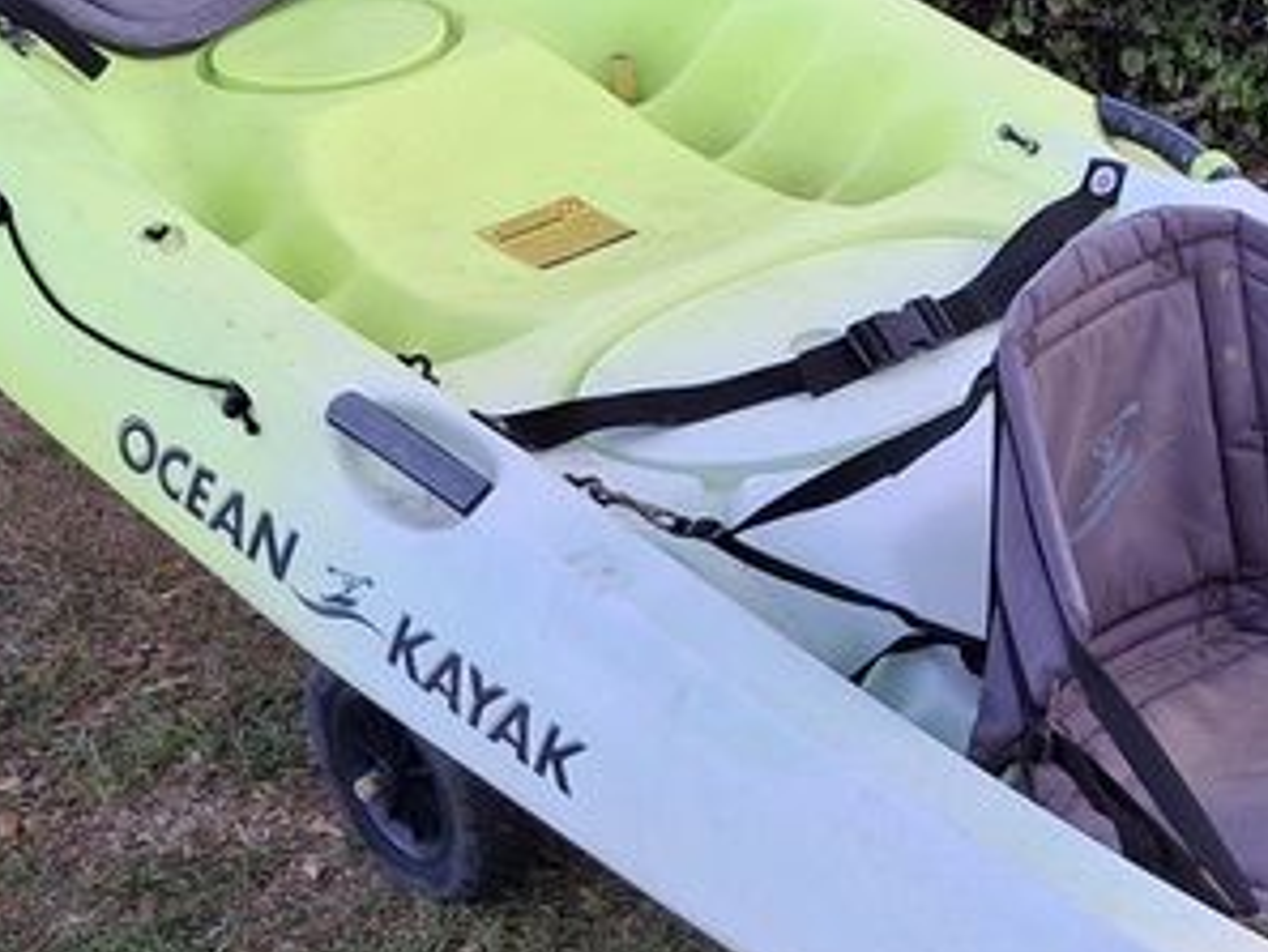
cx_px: 1422
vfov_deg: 14.6
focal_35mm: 101
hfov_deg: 18.6
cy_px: 239
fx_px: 3701
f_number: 1.8
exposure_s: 1/353
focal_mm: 4.69
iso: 25
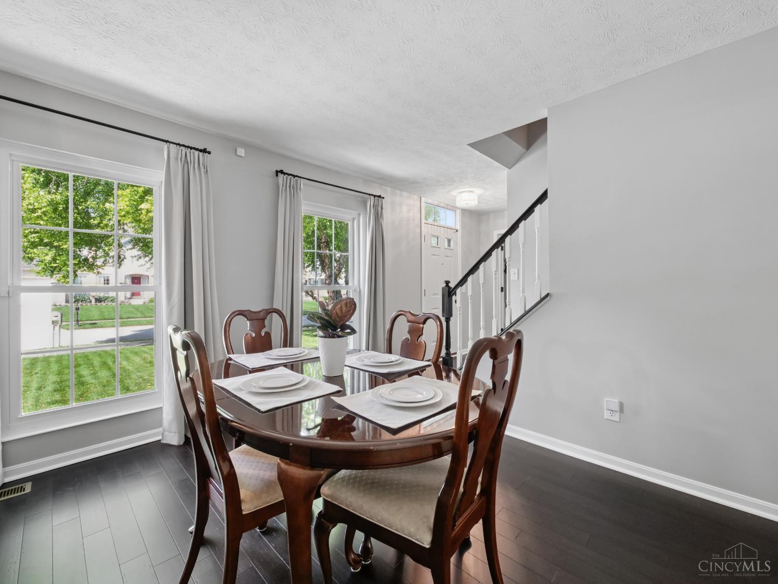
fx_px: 315
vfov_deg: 85.7
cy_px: 292
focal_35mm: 14
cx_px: 389
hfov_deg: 102.1
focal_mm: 7
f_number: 7.1
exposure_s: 1/15
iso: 640
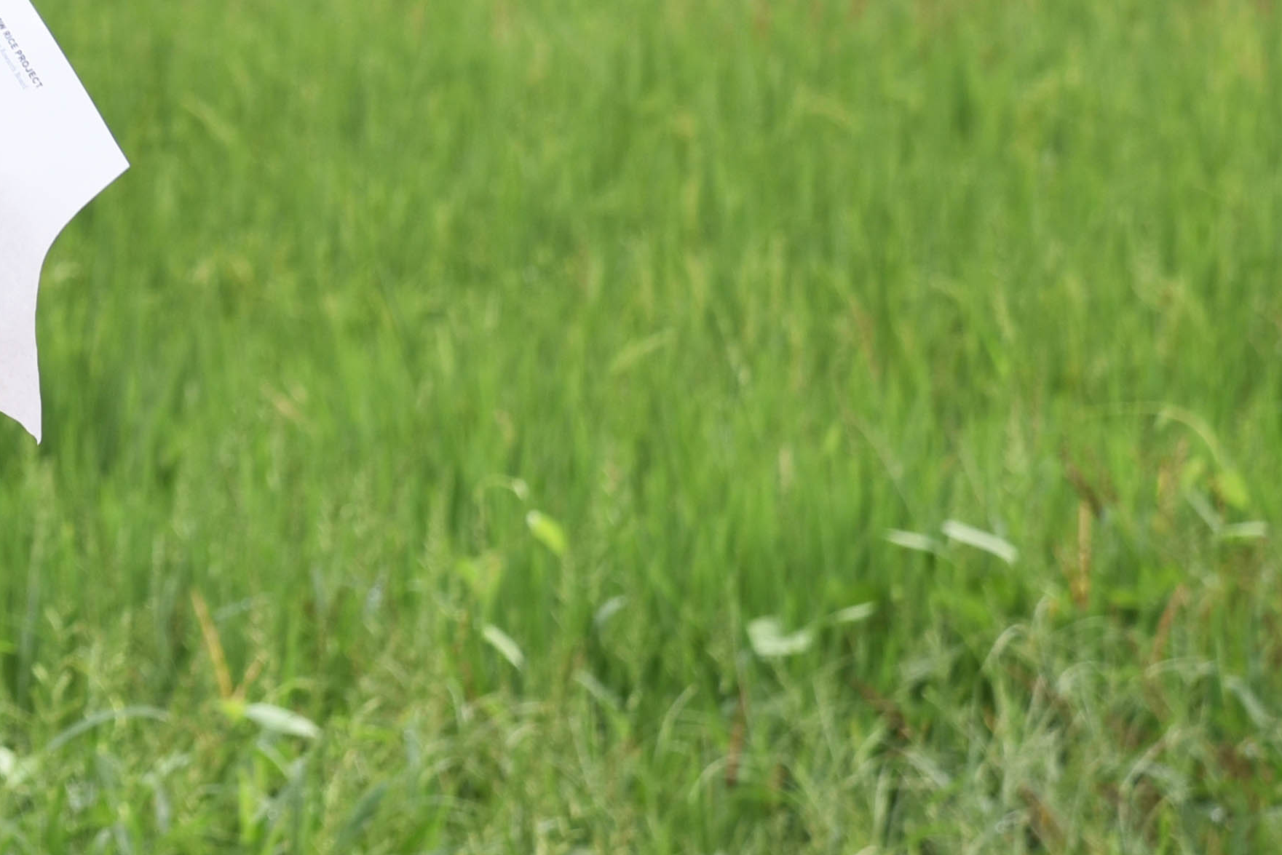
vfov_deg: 3.4
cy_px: 146
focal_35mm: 410
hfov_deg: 5.0
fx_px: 14603
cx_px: -796
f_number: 9
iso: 250
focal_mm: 120
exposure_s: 1/320
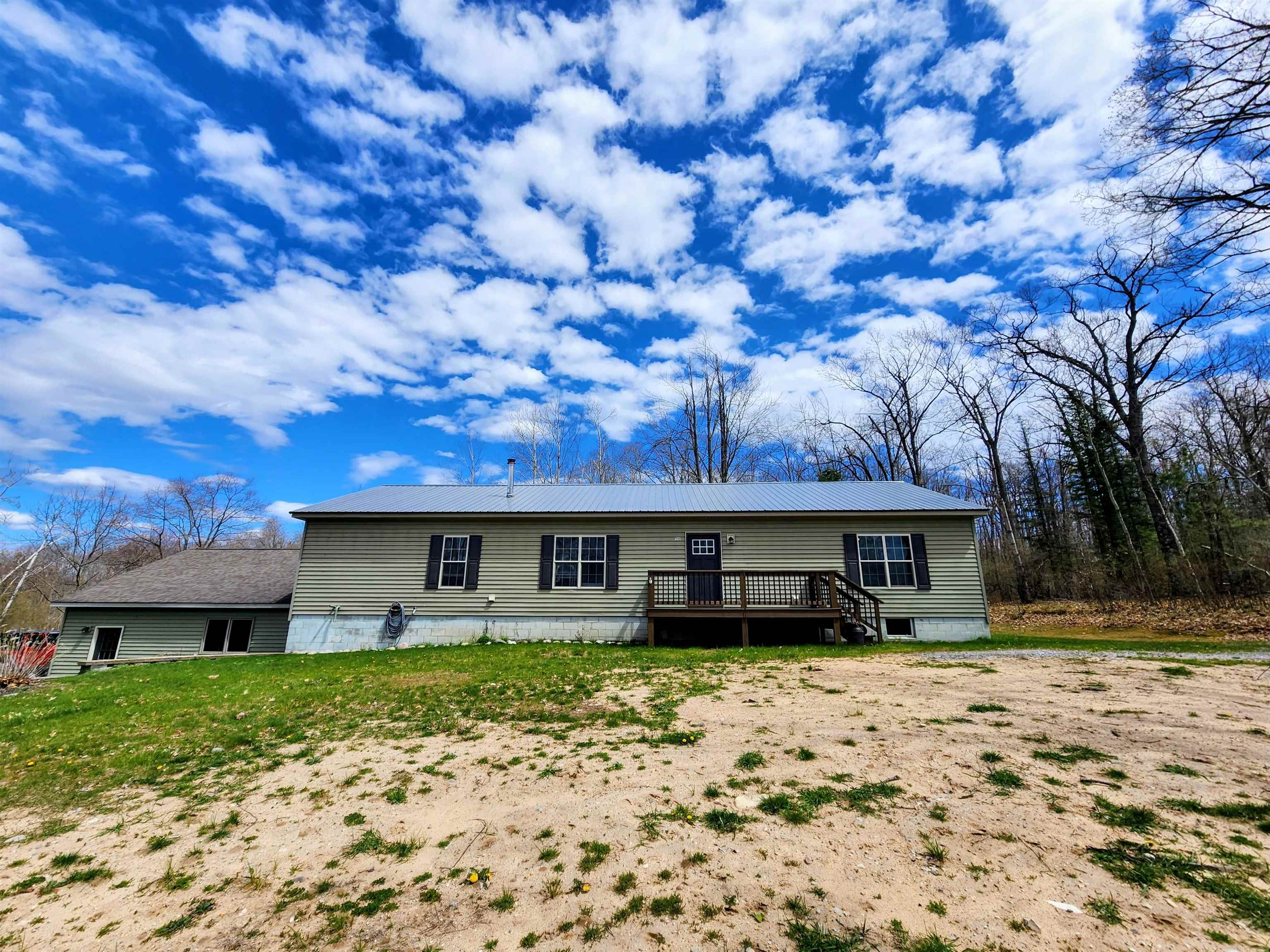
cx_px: 635
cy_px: 476
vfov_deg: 89.9
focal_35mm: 13
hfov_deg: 106.2
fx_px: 477
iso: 50
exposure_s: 1/3134
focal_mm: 2.2
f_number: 2.2
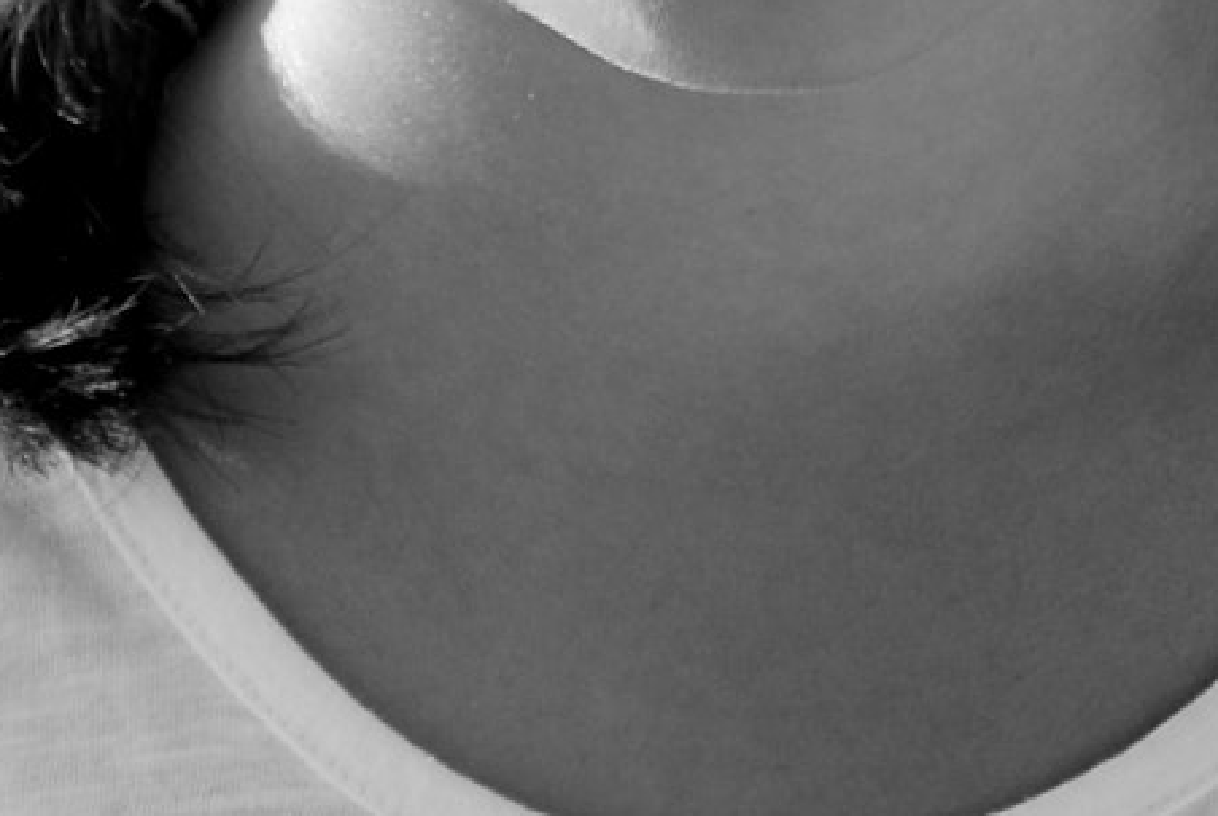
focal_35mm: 577
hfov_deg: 3.6
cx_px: 714
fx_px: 19563
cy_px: -667
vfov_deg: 2.4
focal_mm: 85
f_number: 5.6
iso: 200
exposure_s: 1/320
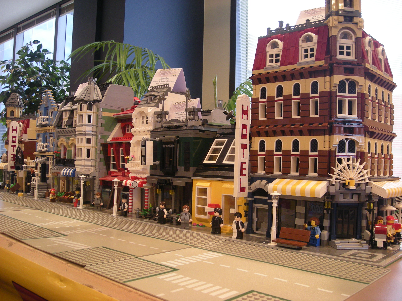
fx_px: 406
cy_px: 150
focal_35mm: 35
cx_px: 201
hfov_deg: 52.6
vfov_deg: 40.7
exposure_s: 1/8
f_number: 2.8
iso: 122
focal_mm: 5.7
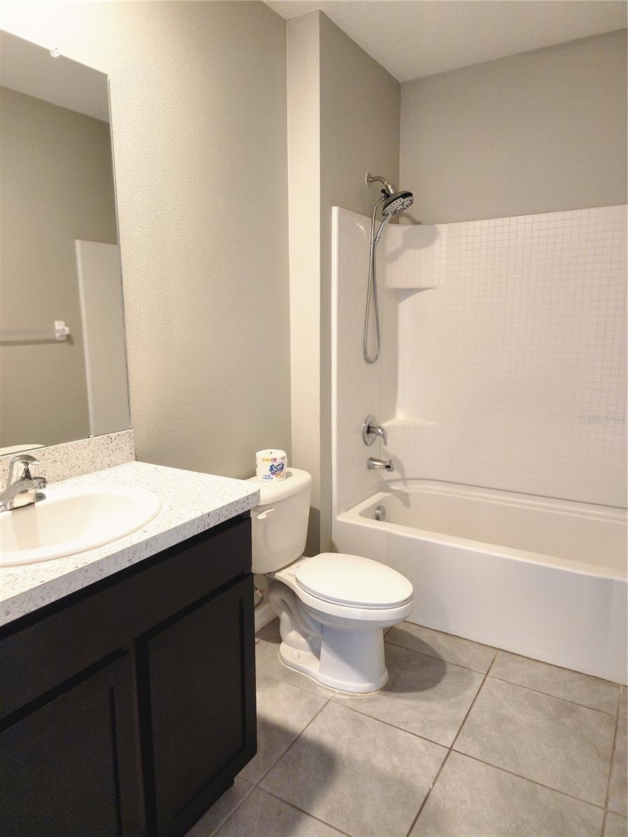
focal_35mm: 23
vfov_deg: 73.9
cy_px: 418
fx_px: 556
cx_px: 314
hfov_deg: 58.9
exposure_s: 1/60
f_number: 1.8
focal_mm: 6.4
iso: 250
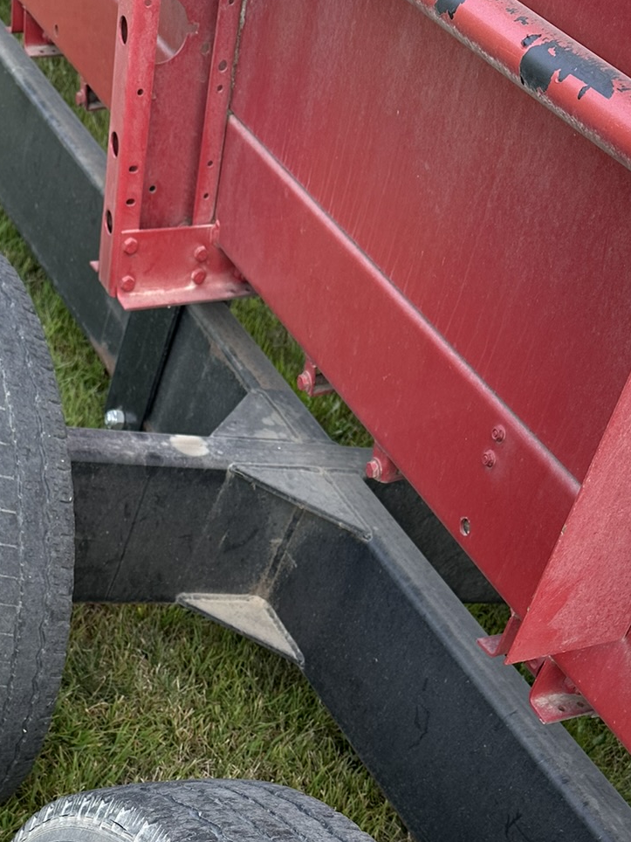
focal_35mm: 51
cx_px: 129
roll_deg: -26.1
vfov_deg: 34.3
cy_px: 831
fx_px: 1240
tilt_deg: -42.9
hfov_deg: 28.0
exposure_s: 1/872
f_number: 1.78
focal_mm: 6.86
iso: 80
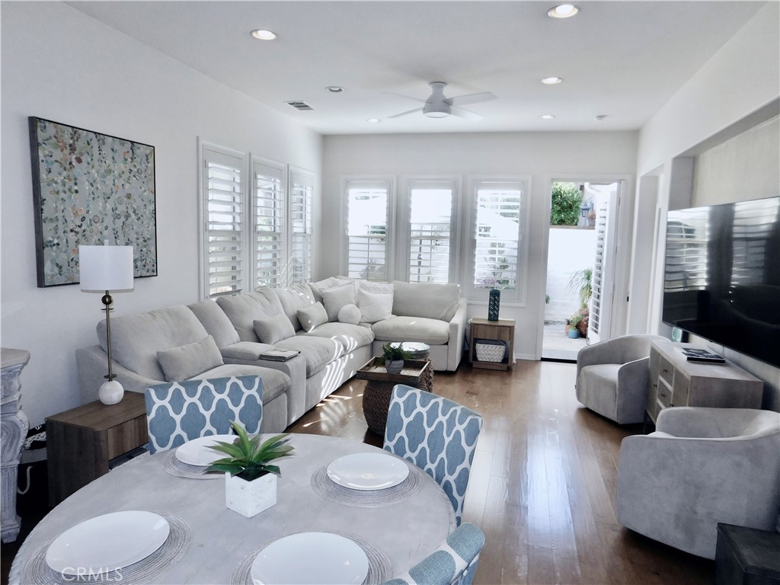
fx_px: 518
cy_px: 292
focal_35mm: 23
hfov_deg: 73.9
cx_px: 390
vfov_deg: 58.9
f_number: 3
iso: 125
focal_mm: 4
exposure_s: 1/100
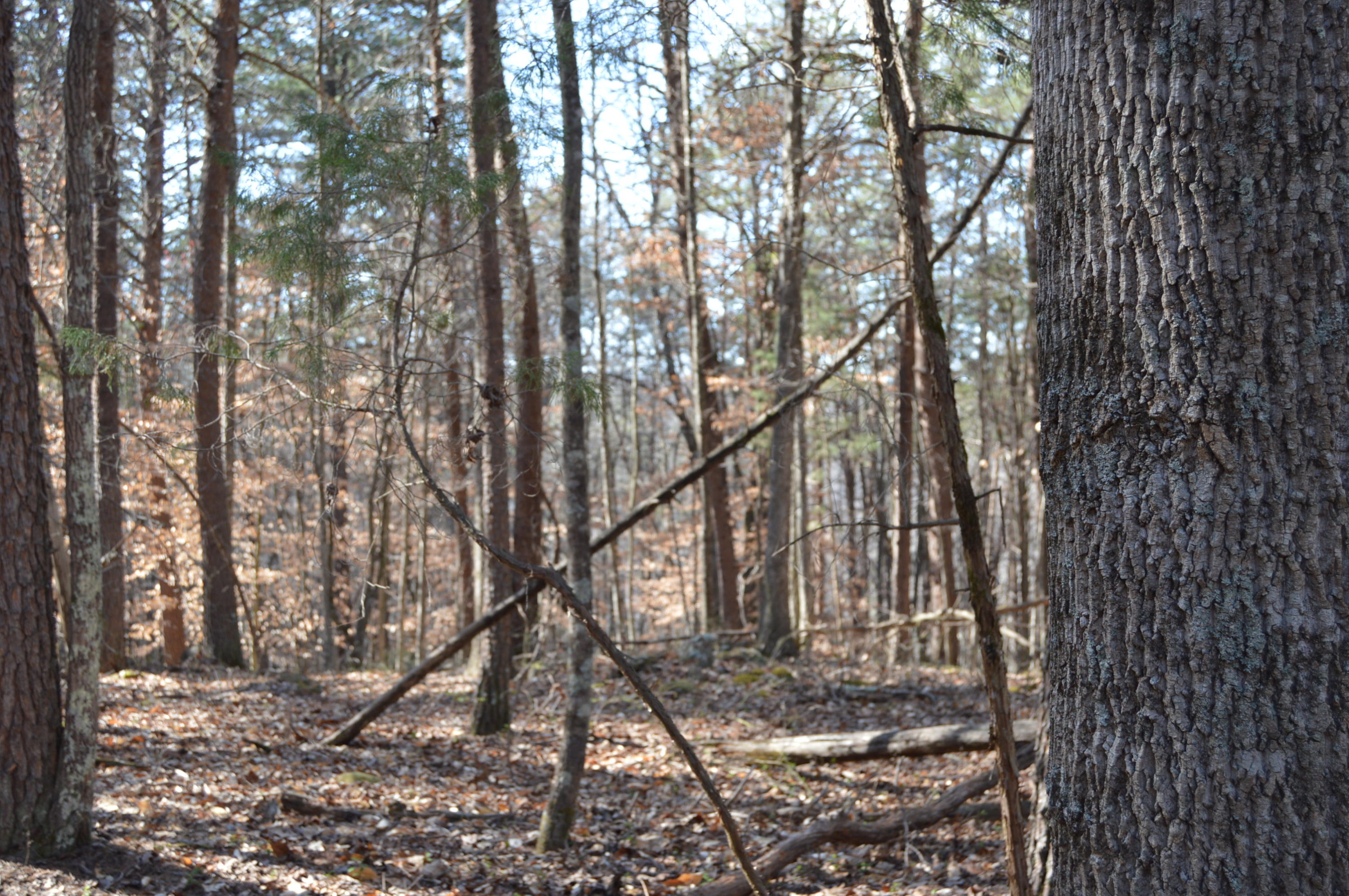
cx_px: 674
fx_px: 1797
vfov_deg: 28.0
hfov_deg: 41.1
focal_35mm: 48
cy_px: 448
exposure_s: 1/125
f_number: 5.6
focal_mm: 32
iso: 280
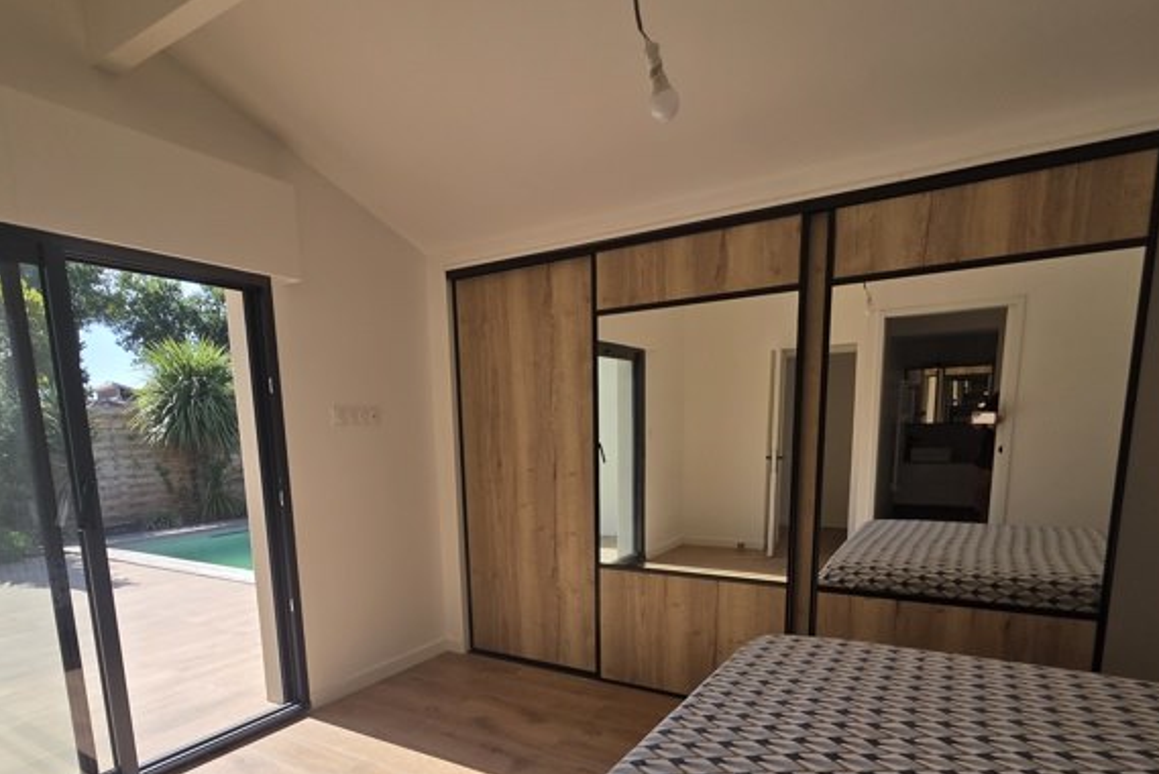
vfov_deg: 61.9
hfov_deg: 86.7
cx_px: 538
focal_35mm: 19
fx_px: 612
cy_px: 556
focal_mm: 2.2
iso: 40
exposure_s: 1/1176
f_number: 1.9
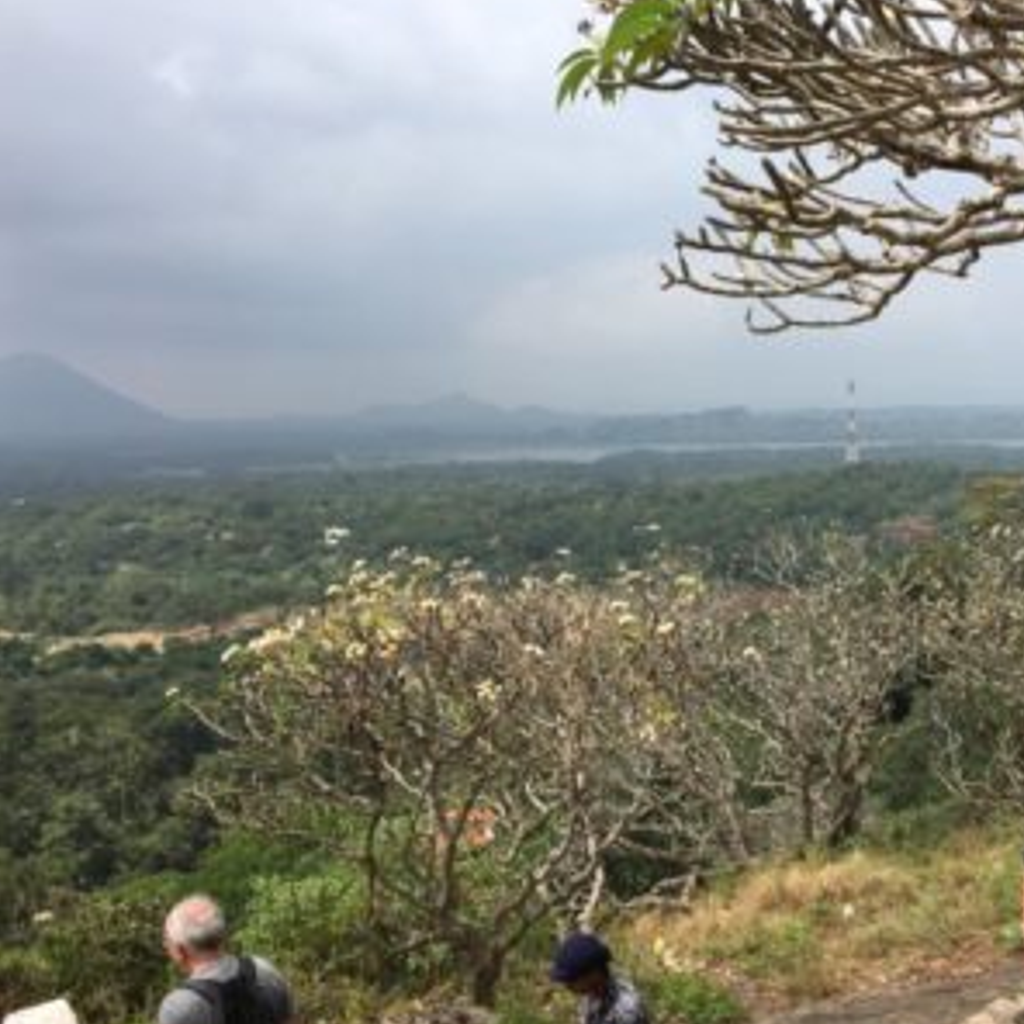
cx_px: 720
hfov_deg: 42.0
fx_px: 1305
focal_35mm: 39
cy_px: 547
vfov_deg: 42.8
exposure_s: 1/1304
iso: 25
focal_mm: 4.15
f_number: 2.2
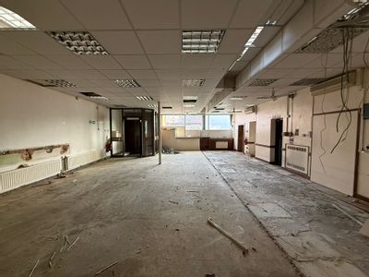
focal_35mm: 14
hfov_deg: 102.1
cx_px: 184
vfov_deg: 85.7
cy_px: 138
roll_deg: +0.6
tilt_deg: -3.5
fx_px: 149
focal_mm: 2.22
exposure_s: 1/86
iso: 320
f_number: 2.2
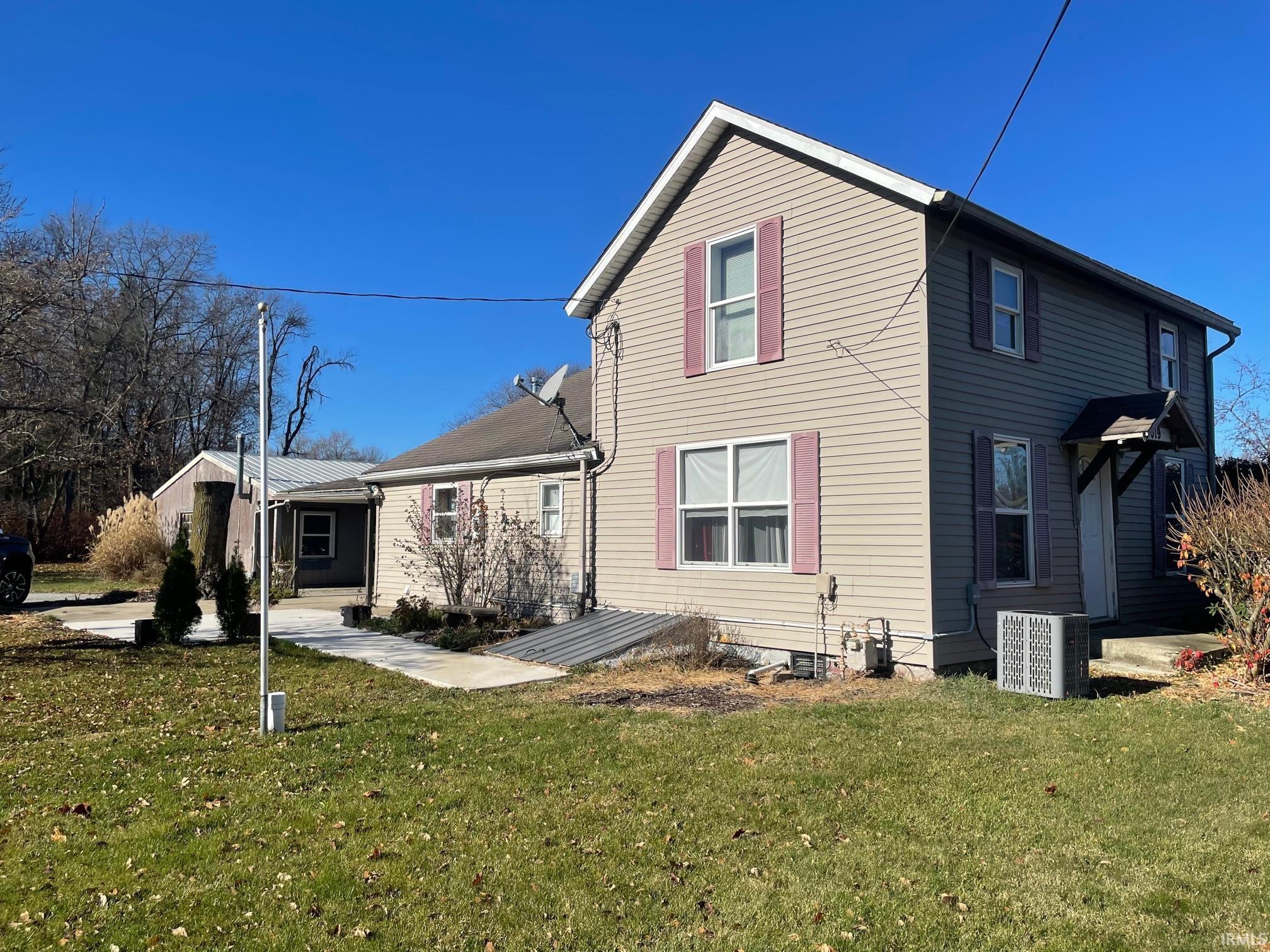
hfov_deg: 67.3
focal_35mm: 26
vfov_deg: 53.1
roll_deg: +0.9
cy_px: 476
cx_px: 635
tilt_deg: +4.7
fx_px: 954
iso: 32
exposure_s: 1/4651
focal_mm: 4.2
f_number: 1.6
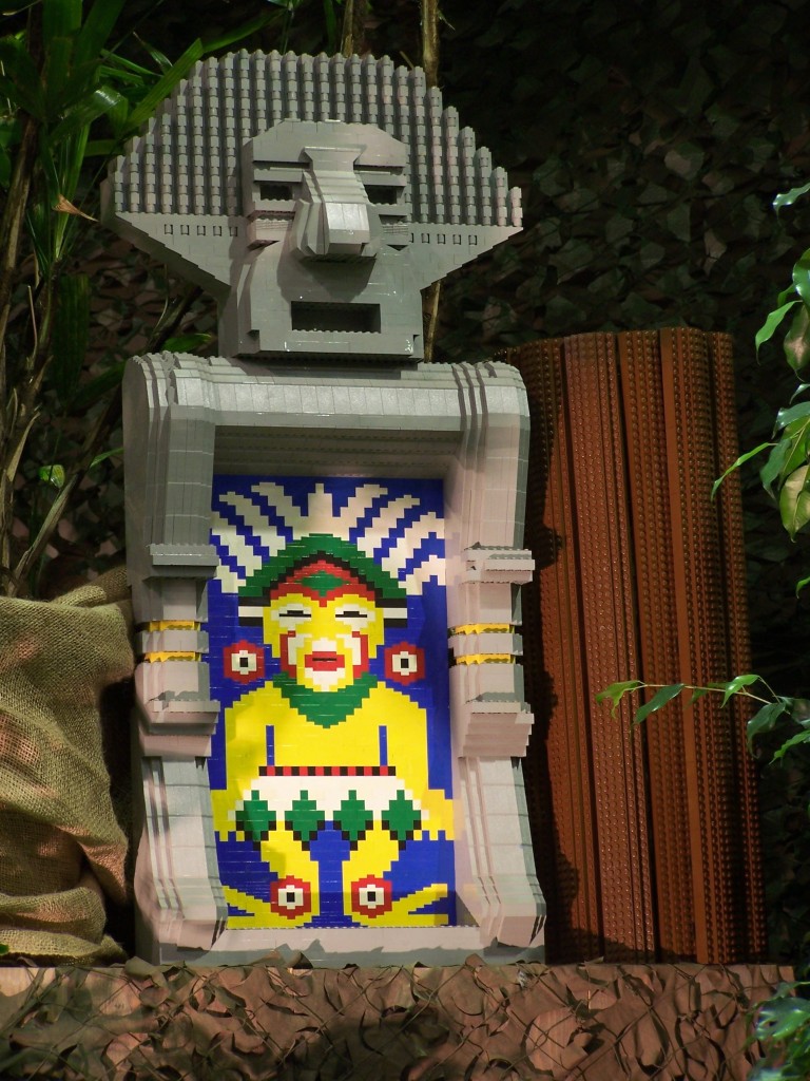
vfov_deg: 12.4
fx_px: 4961
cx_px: 405
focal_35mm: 159
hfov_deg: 9.3
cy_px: 540
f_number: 3.2
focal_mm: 26.4
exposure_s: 1/2
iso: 80
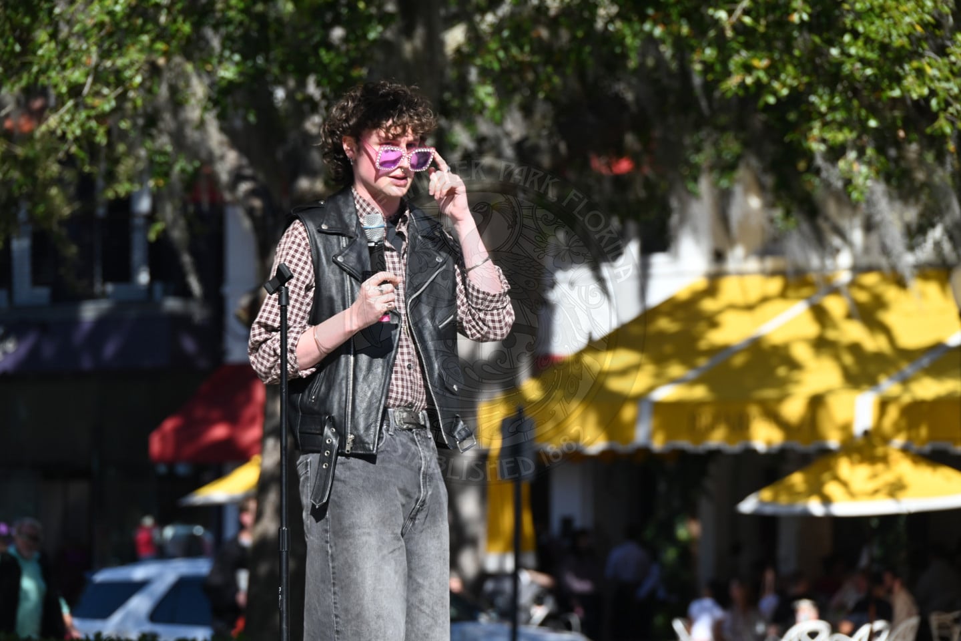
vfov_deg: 6.9
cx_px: 480
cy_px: 320
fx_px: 5338
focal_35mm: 200
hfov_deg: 10.3
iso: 250
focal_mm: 200
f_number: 8
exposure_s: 1/500
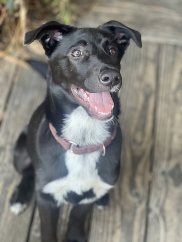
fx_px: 540
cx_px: 91
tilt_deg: -52.9
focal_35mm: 77
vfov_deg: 25.3
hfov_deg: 19.1
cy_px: 121
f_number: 2.8
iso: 250
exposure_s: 1/81
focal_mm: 9
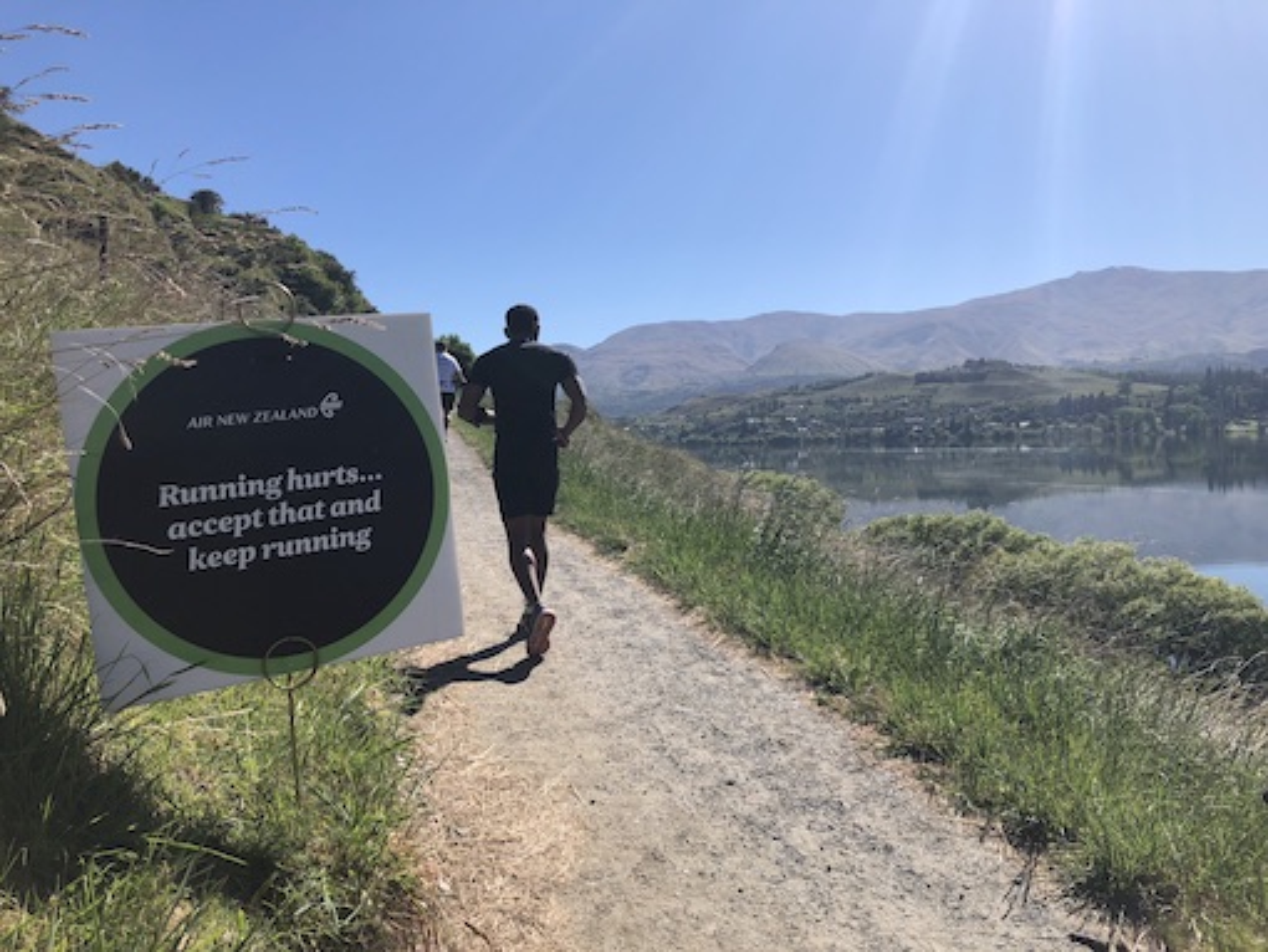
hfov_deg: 61.6
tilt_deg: -2.9
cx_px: 634
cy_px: 476
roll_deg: +2.4
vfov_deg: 48.3
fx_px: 1063
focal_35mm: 29
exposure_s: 1/2825
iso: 20
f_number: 1.8
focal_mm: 3.99
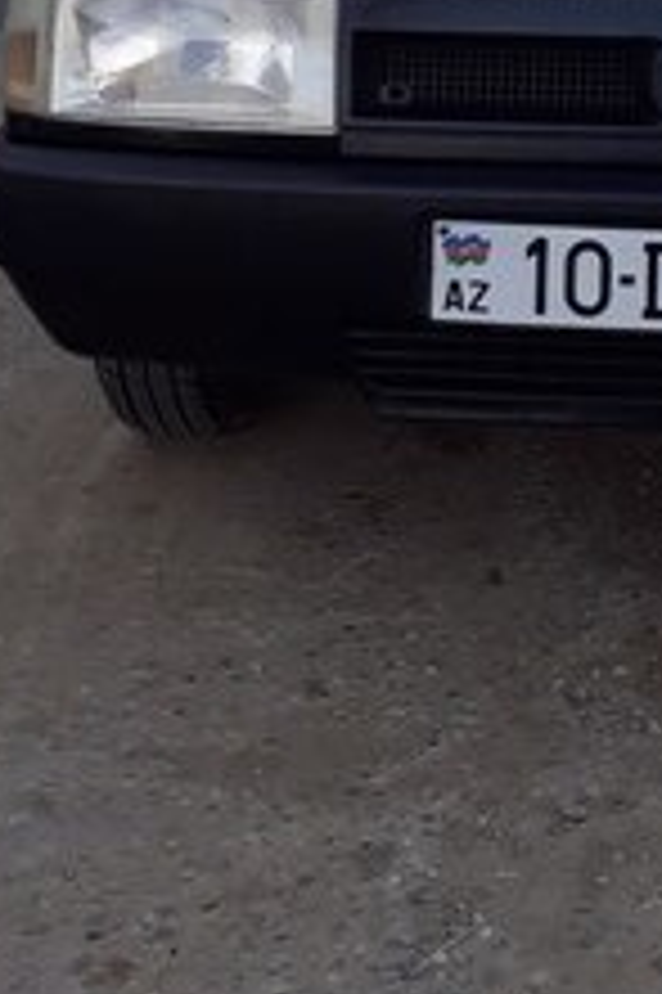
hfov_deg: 20.6
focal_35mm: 63
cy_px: -58
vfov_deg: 29.3
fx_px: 1740
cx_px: 703
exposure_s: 1/389
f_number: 1.9
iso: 40
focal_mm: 3.6
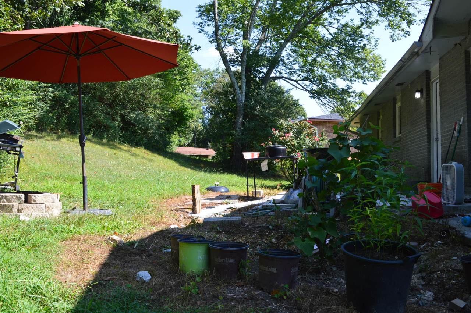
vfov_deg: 36.8
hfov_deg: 53.2
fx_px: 471
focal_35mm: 36
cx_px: 236
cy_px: 156
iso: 400
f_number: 9
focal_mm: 24
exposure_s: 1/160
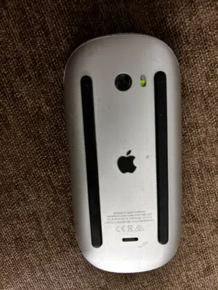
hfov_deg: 53.1
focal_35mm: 26
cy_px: 145
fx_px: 218
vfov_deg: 67.3
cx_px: 109
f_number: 1.5
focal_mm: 5.7
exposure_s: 1/33
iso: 500
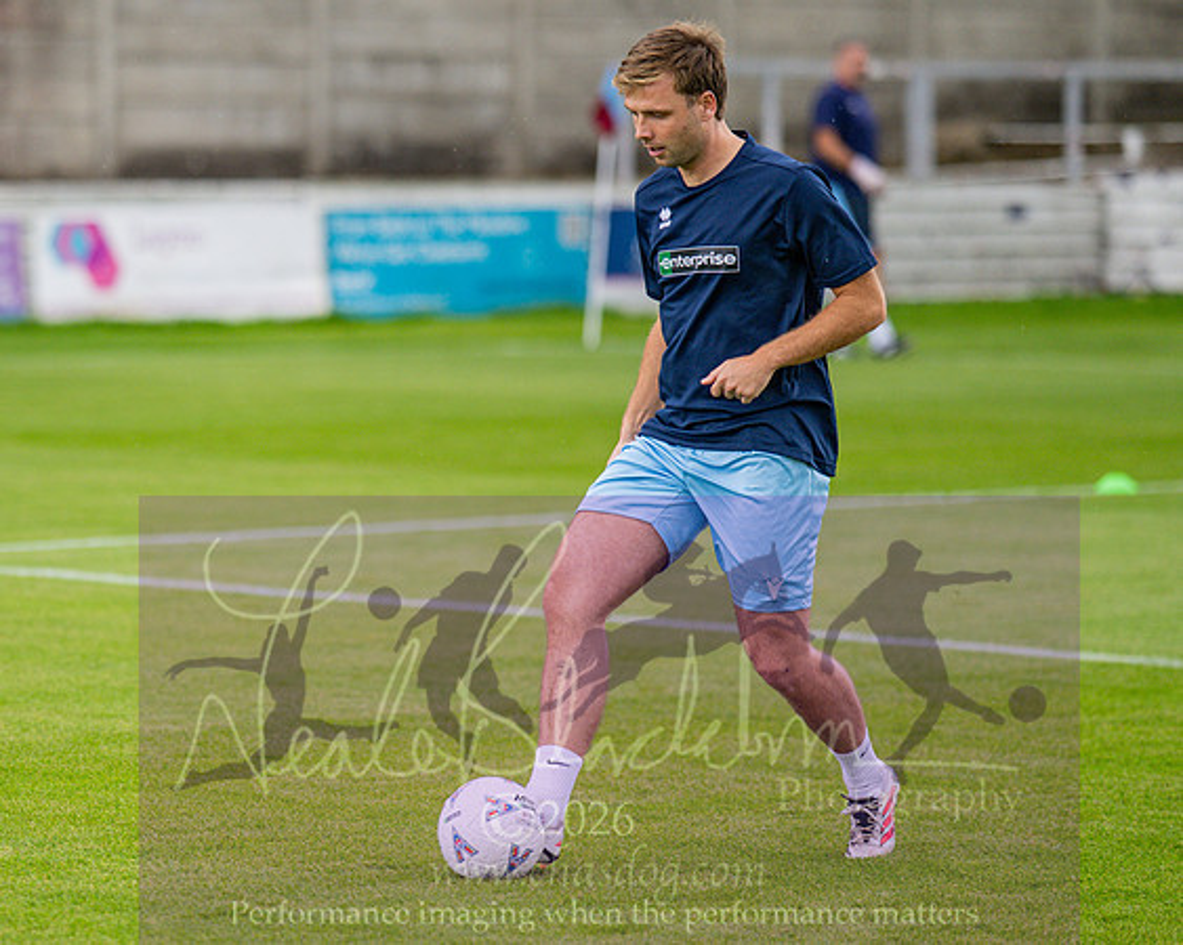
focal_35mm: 220
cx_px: 309
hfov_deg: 8.8
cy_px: 403
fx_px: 7714
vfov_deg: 7.0
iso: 400
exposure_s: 1/1600
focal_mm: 135
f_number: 1.8
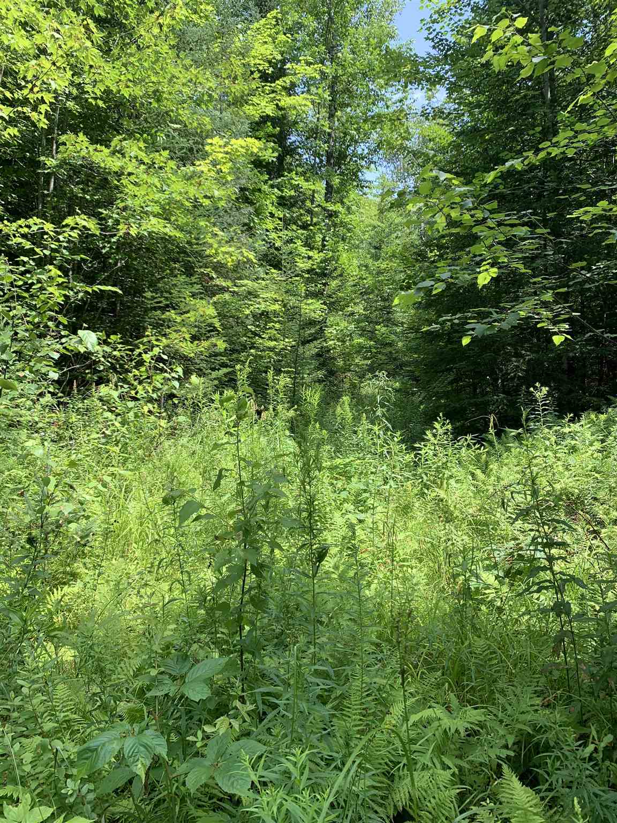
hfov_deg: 53.1
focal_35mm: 26
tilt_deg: +4.4
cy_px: 412
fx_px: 618
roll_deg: -0.7
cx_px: 308
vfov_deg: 67.3
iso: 25
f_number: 1.8
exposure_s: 1/564
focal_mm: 4.25
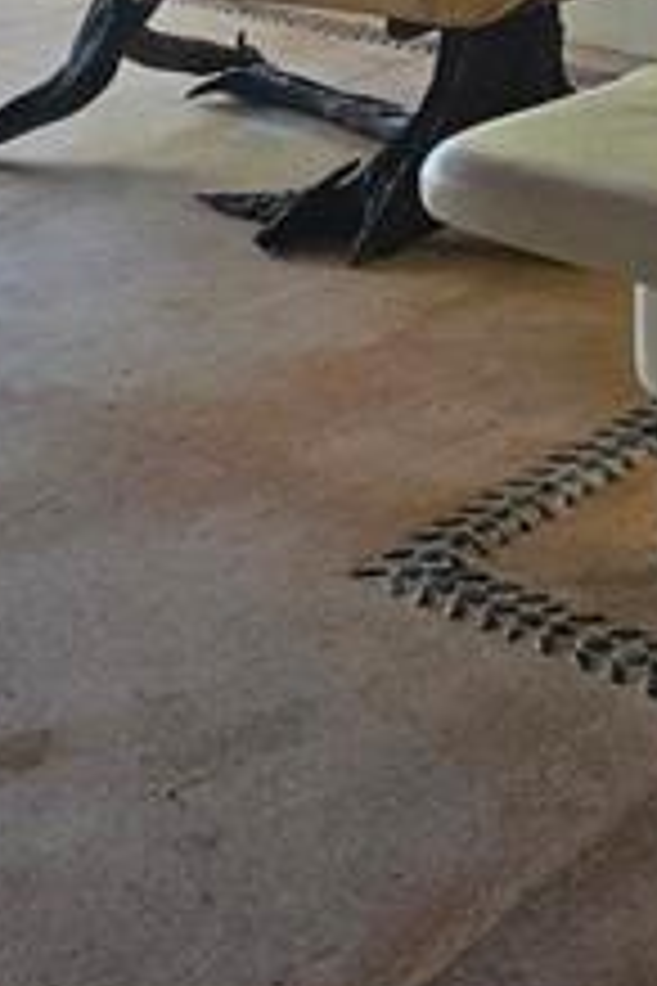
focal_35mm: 84
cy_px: -603
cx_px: 504
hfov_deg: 16.2
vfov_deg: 19.9
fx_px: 2299
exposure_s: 1/180
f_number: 1.7
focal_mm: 6.3
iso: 40
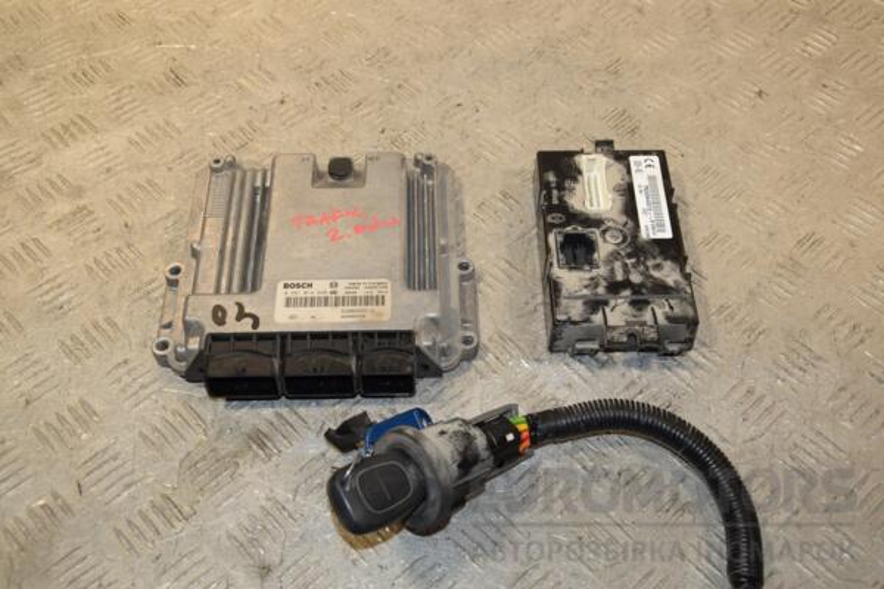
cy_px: 294
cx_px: 442
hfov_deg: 46.4
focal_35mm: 42
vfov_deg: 31.9
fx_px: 1031
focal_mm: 28
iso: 800
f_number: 6.3
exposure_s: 1/200
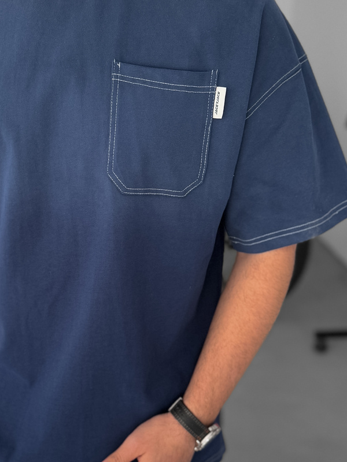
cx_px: 101
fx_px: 642
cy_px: 273
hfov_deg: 29.9
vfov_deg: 39.5
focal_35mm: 48
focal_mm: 6.76
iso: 160
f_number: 1.8
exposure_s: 1/100
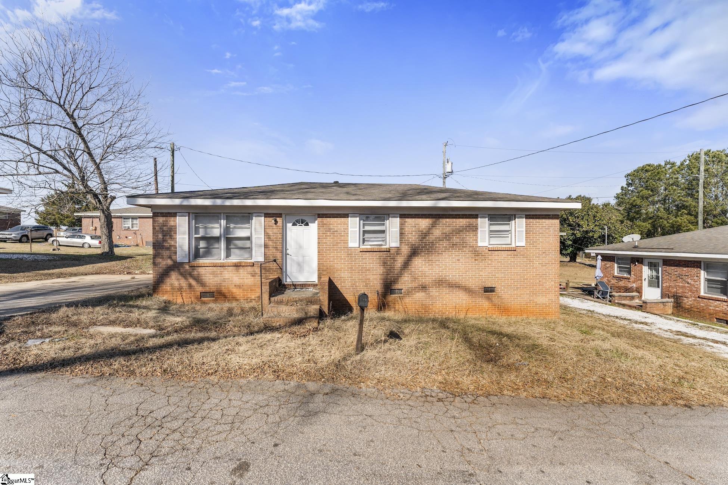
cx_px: 364
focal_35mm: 14
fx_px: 283
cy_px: 242
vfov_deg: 81.2
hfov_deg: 104.3
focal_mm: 14
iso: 100
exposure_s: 1/640
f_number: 6.3
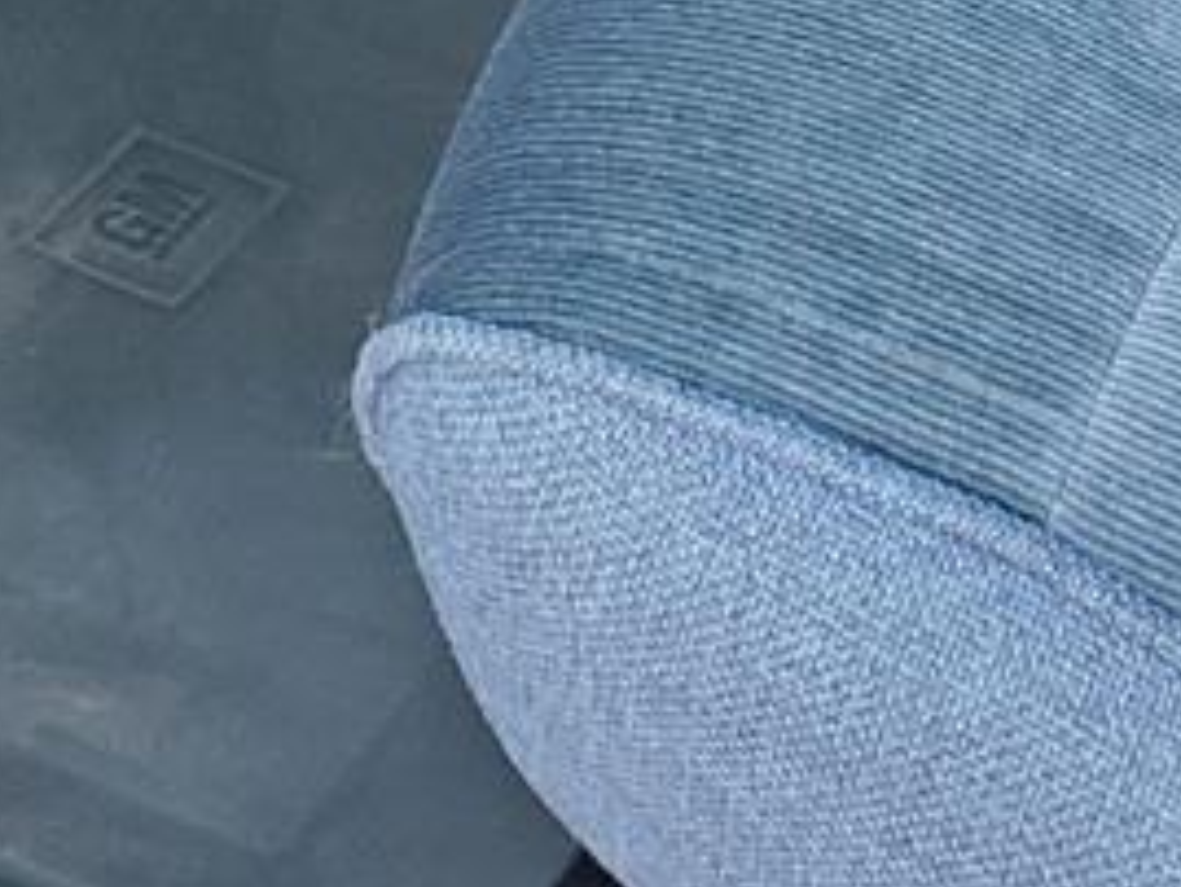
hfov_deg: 13.7
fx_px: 4744
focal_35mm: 139
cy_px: -1234
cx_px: 1510
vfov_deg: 9.5
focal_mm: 4.3
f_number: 2.4
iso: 200
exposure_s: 1/39
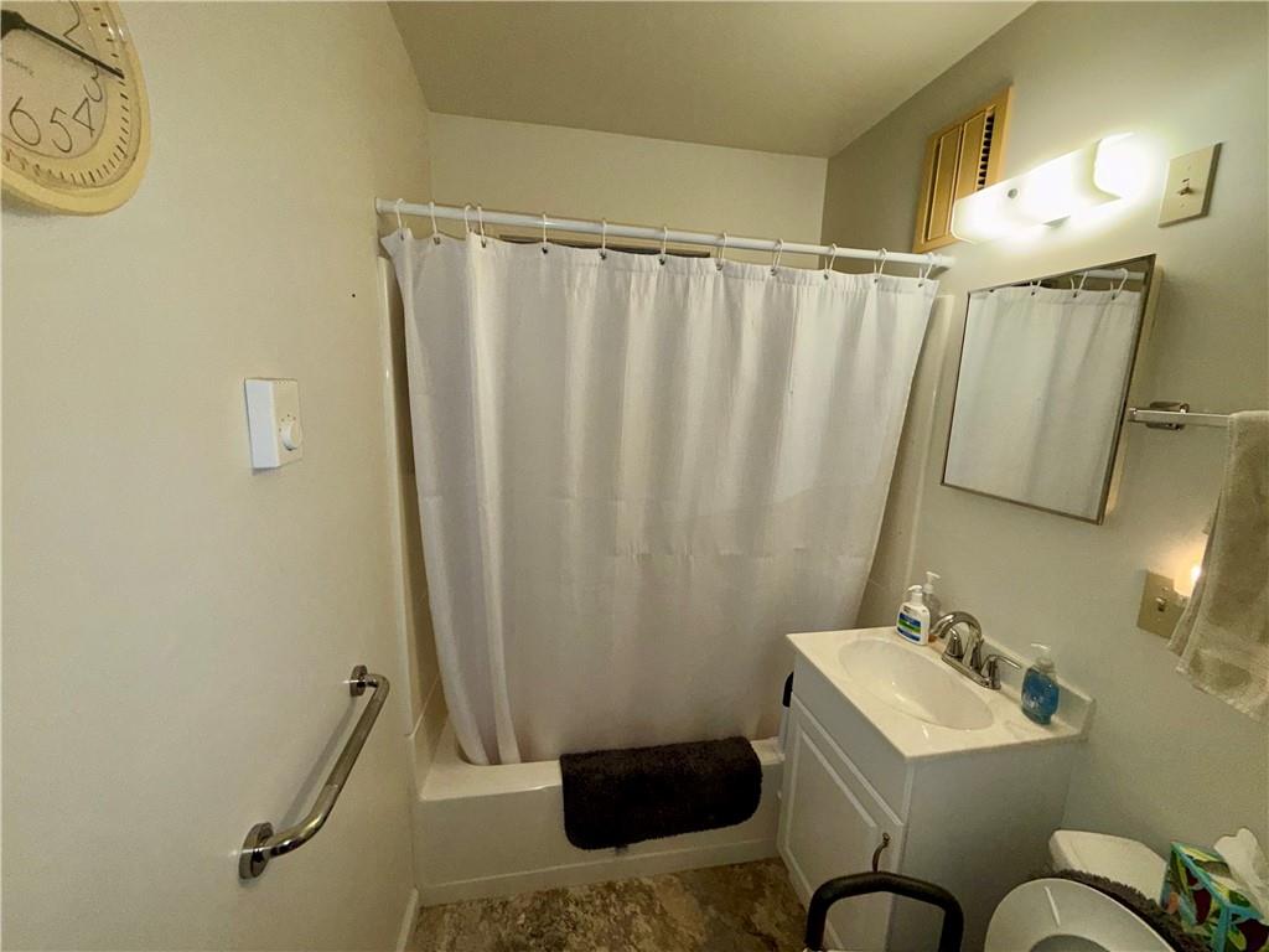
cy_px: 476
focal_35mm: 14
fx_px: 513
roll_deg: -2.0
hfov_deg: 102.1
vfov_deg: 85.7
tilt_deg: -10.7
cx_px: 634
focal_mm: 2.22
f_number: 2.2
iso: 100
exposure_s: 1/120
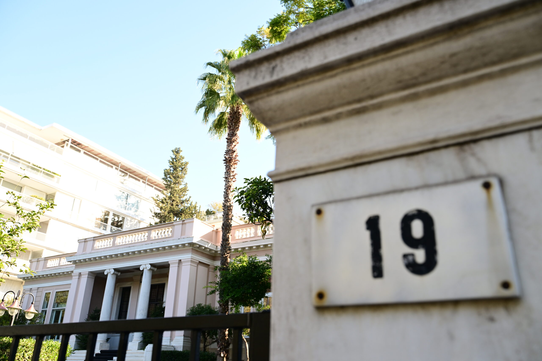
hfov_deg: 62.8
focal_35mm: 30
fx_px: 444
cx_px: 271
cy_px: 180
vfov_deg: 44.3
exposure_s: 1/320
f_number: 4.5
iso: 320
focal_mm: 29.5
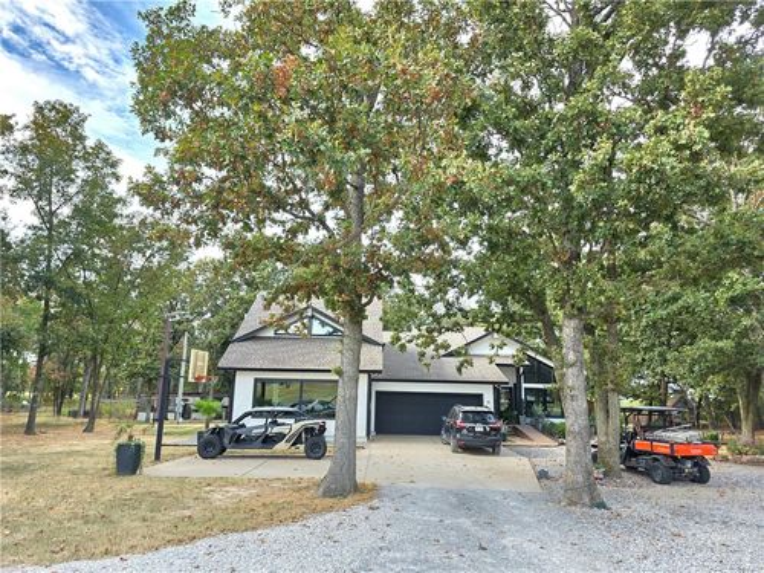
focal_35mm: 23
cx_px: 382
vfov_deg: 58.9
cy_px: 286
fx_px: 508
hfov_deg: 73.9
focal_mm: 6.3
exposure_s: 1/182
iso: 32
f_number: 1.7
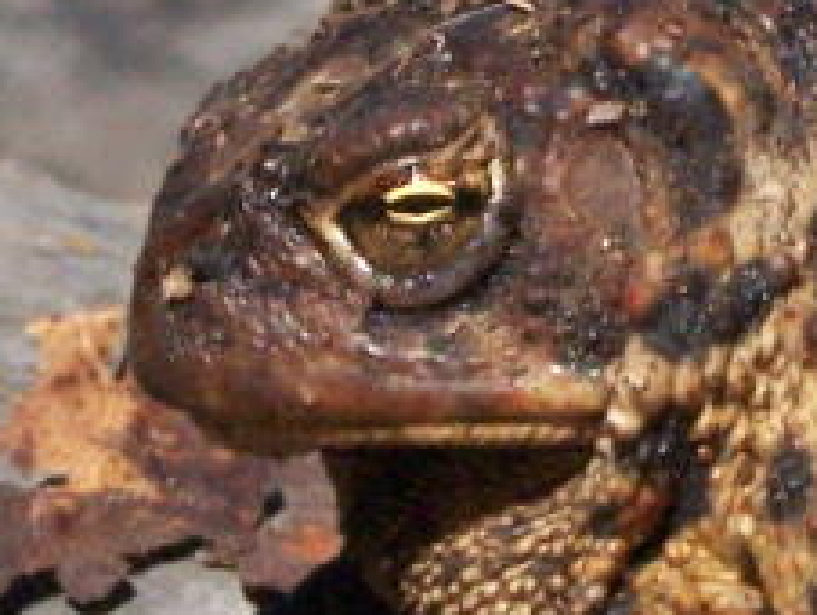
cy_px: -130
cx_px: 860
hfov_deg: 3.7
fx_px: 12499
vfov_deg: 2.8
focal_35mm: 529
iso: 400
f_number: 6.3
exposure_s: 1/1600
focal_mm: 19.4
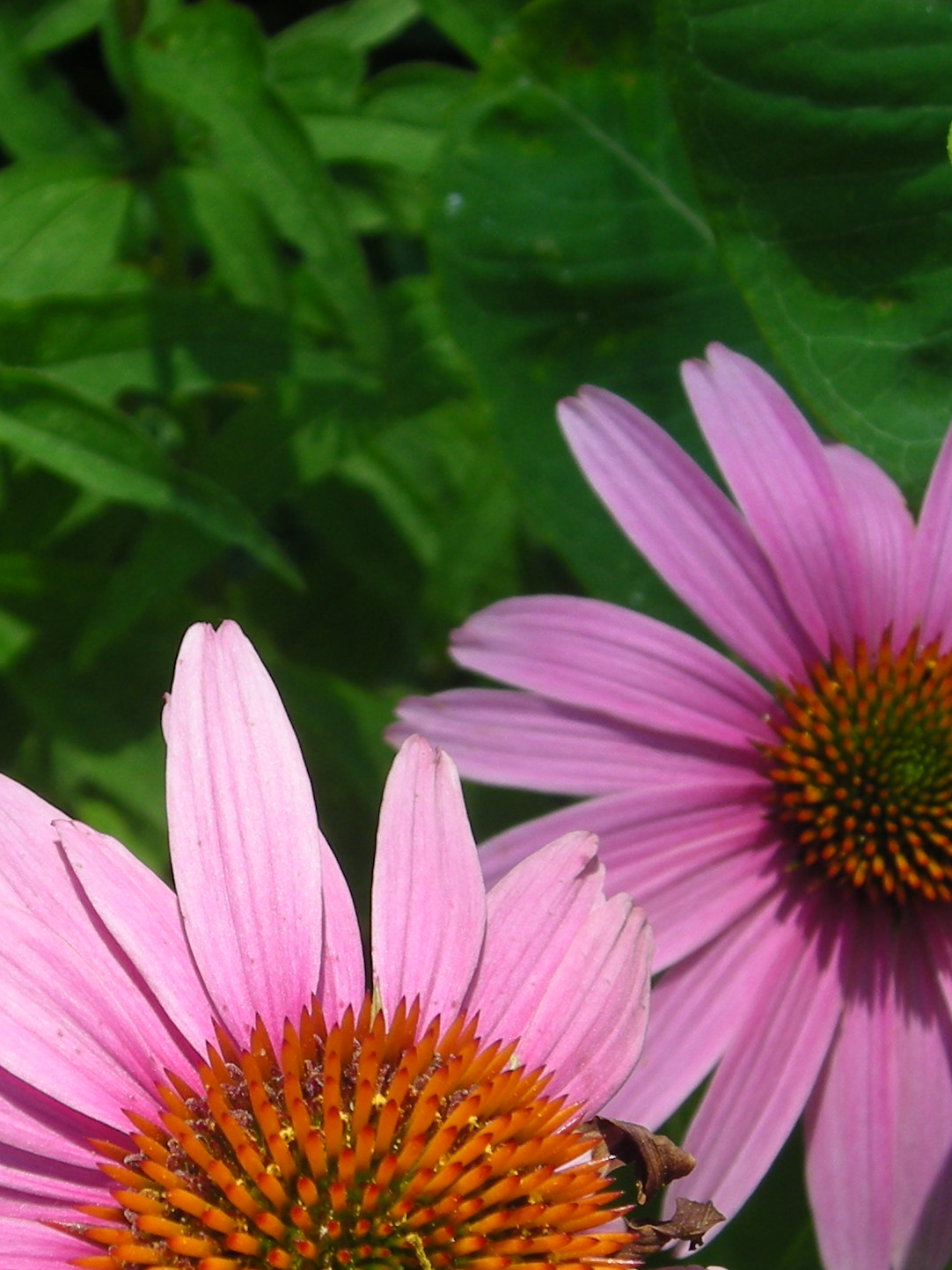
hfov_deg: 18.1
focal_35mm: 80
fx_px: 2934
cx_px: 93
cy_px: 928
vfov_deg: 24.2
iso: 50
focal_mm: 6.8
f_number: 6.6
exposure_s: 1/150
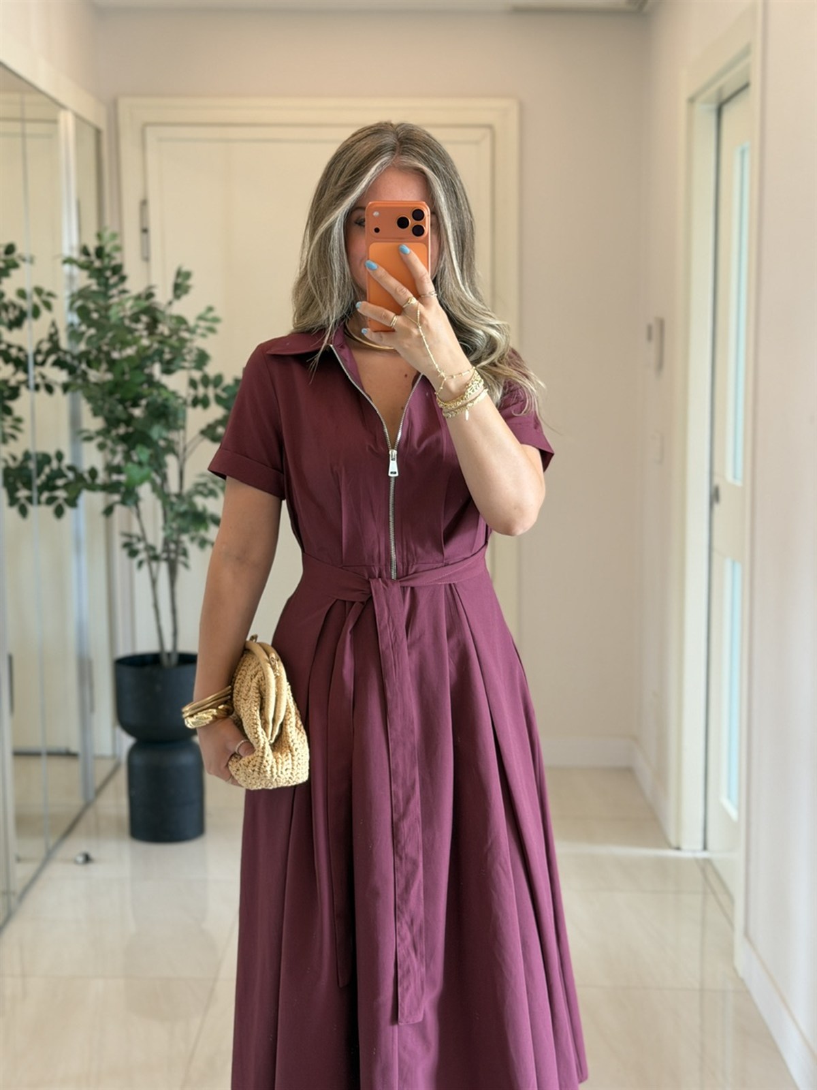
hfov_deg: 30.3
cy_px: 545
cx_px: 408
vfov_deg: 39.7
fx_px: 1511
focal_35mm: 48
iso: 160
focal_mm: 6.76
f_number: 1.78
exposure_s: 1/60
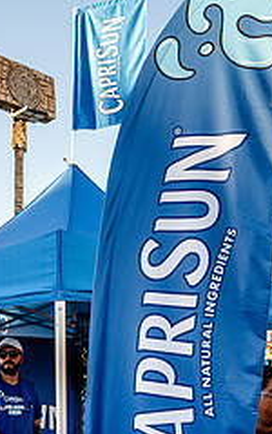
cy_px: 320
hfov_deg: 28.0
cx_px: 103
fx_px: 544
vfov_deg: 42.3
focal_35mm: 46
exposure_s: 1/160
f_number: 4
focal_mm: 24
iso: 100
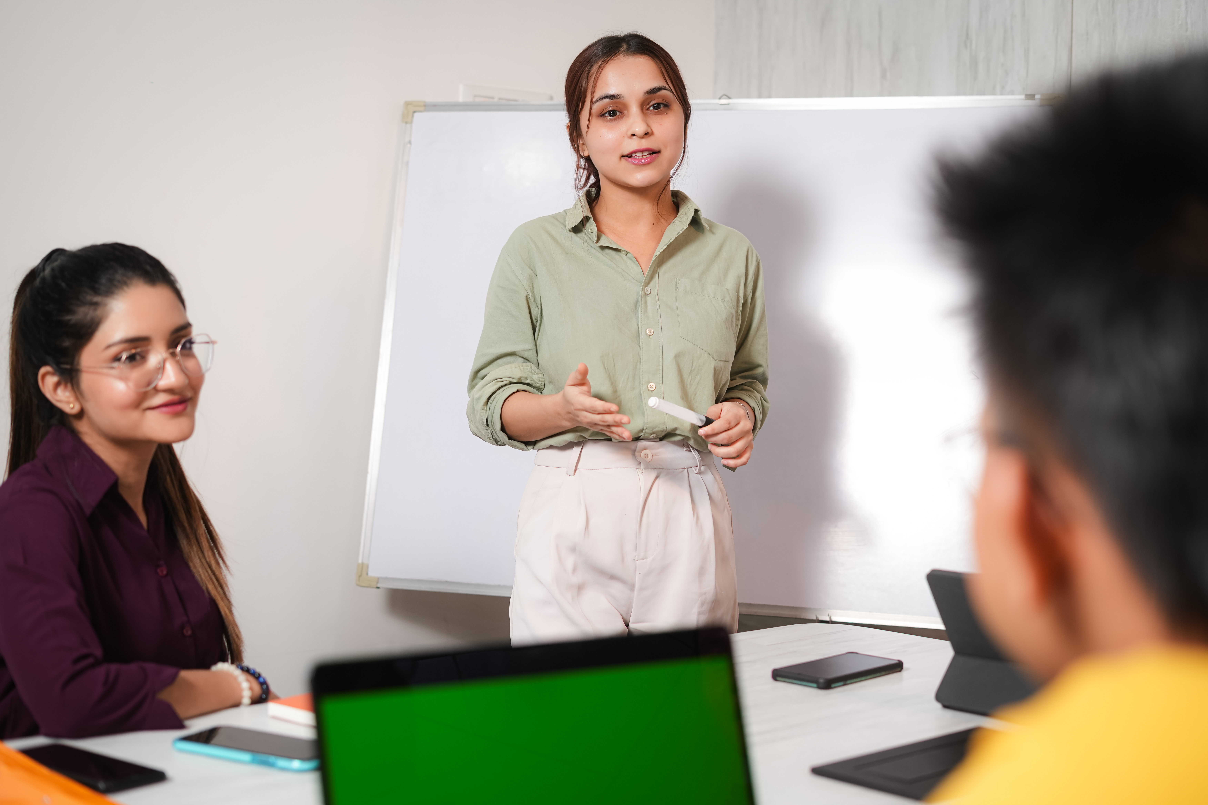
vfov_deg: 27.0
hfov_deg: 39.6
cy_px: 402
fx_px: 1678
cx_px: 604
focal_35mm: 50
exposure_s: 1/160
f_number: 2.8
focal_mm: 50
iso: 320
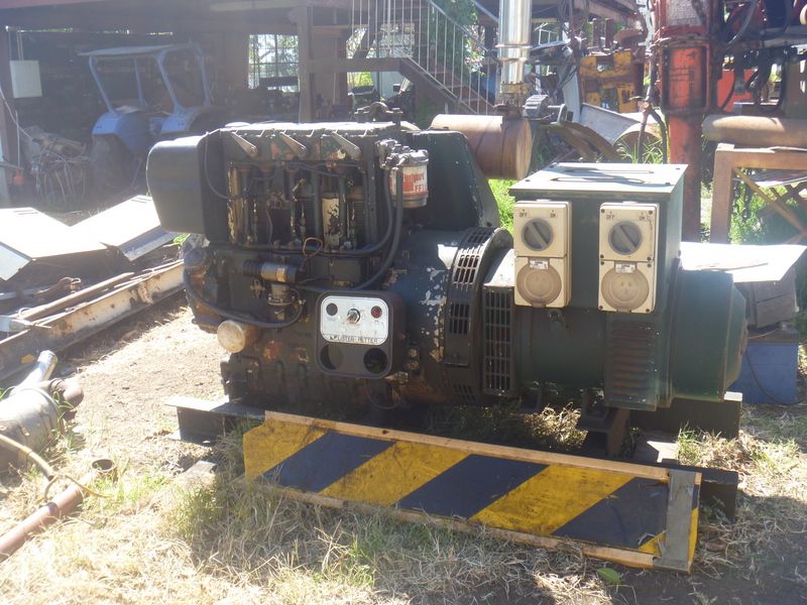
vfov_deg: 40.7
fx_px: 816
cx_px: 404
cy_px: 302
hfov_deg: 52.6
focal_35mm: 35
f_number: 3.5
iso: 80
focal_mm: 6.3
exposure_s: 1/125
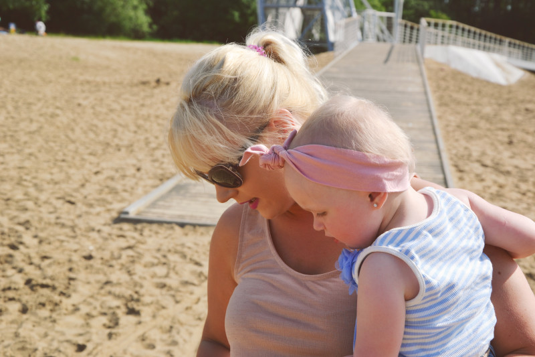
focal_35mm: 63
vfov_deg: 21.6
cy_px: 178
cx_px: 268
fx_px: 936
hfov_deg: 31.9
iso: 100
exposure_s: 1/400
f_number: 7.1
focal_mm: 42
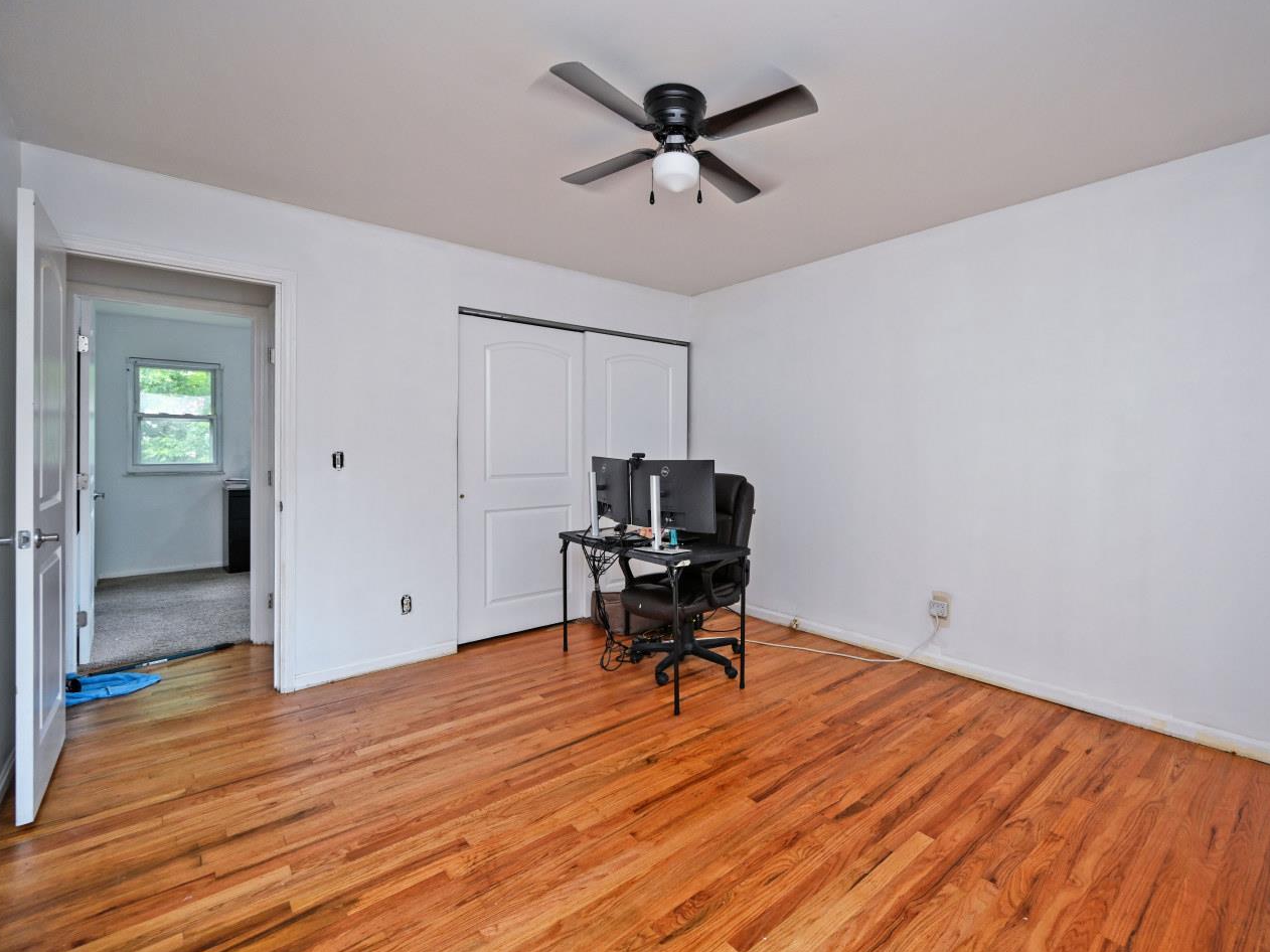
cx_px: 731
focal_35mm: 16
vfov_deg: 78.0
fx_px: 587
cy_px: 451
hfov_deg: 93.8
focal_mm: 14
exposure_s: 1/60
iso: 450
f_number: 4
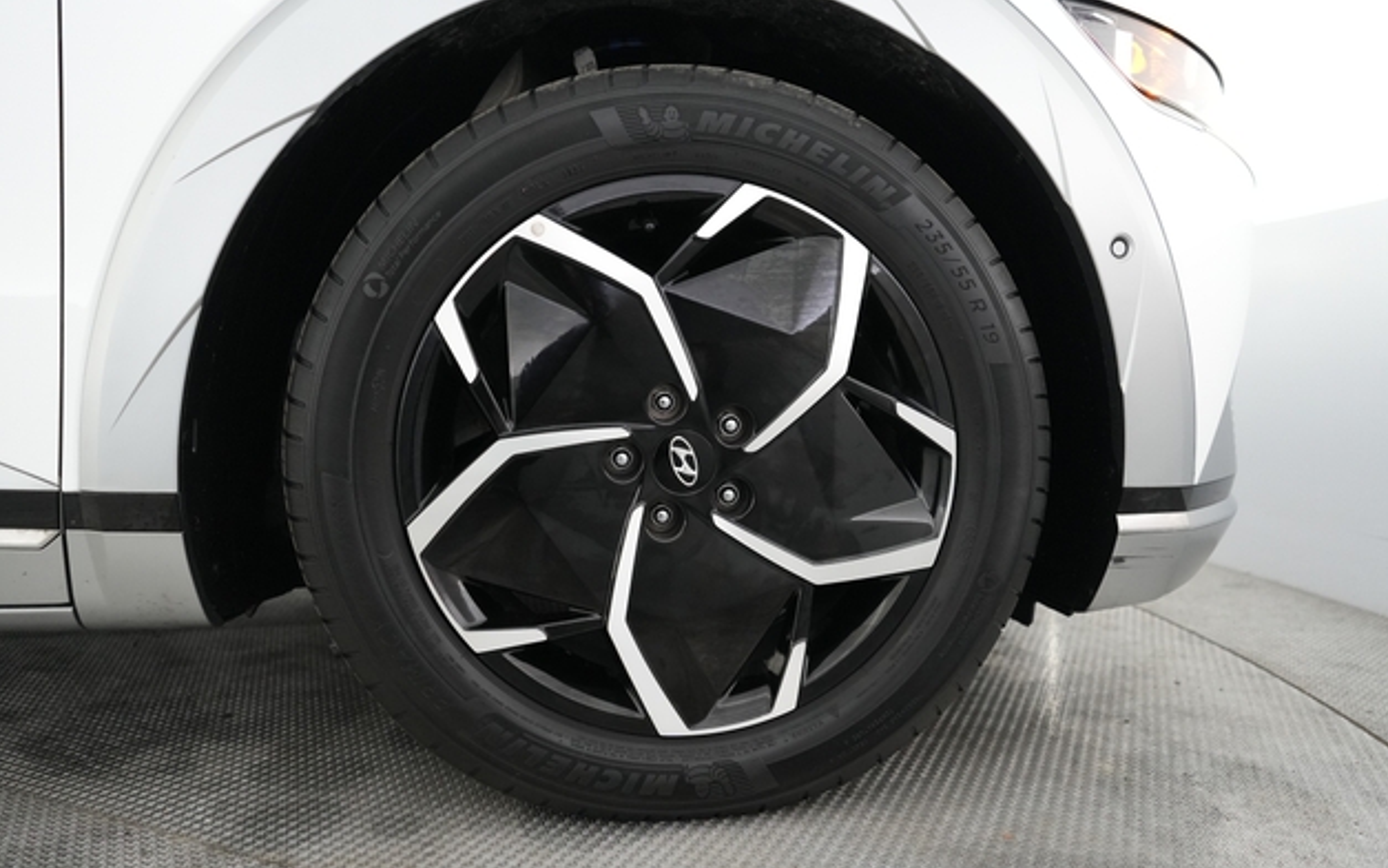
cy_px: 461
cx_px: 682
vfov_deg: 47.6
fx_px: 984
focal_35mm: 26
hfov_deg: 70.4
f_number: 2.8
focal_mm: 25
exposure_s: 1/160
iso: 5000
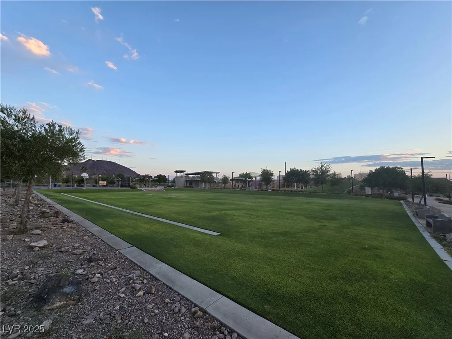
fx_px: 170
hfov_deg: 106.2
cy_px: 170
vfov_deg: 89.9
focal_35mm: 13
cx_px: 226
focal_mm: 2.2
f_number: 2.2
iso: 50
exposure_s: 1/120
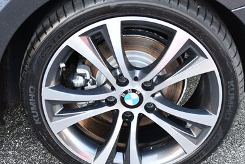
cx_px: 128
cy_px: 96
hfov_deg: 30.0
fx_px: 457
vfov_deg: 20.4
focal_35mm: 67
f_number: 3.8
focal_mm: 20
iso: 800
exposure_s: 1/250
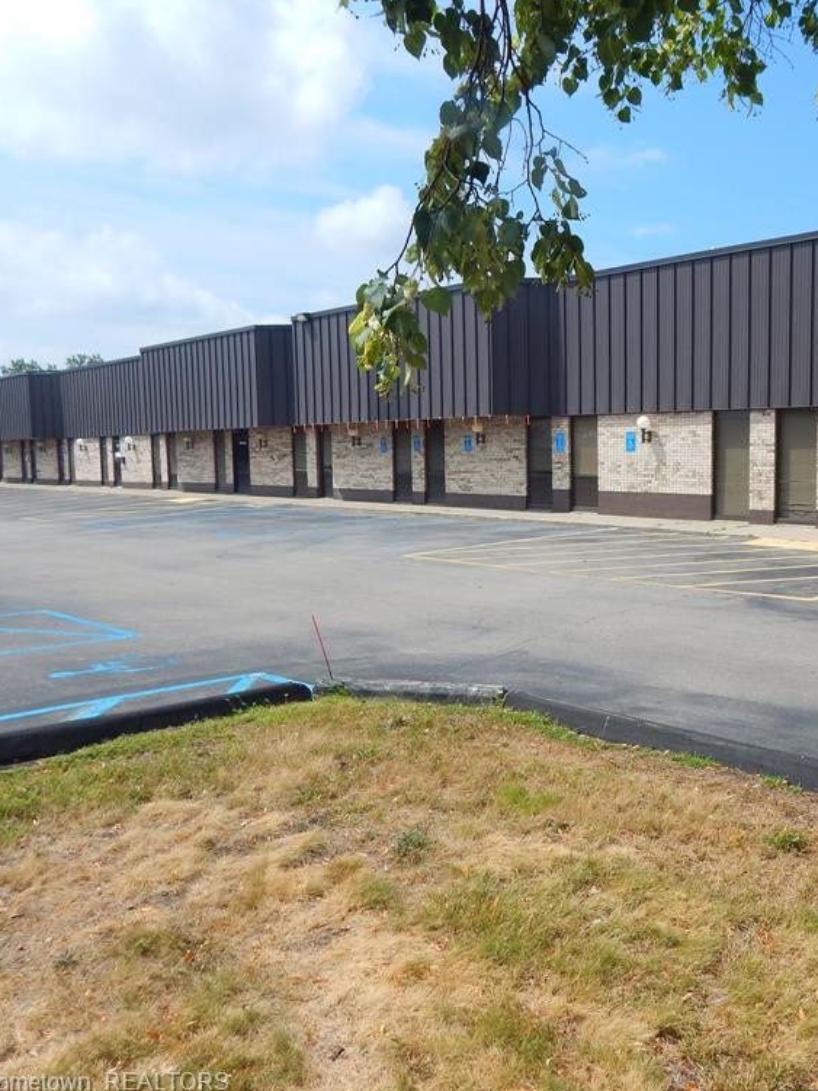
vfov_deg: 60.0
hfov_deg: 45.2
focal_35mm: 30
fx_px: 945
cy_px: 542
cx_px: 612
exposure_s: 1/640
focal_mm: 4
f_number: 6
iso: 125
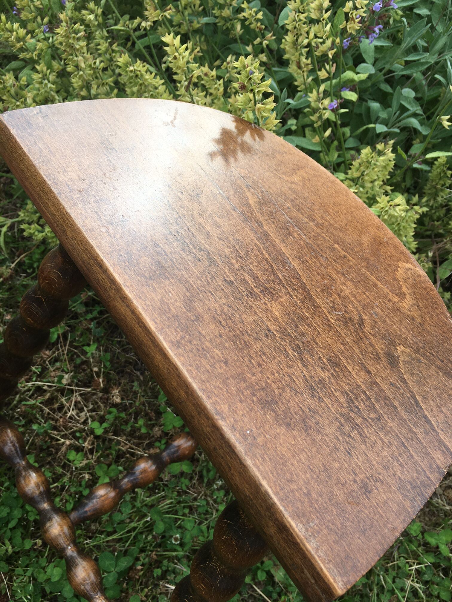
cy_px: 301
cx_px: 226
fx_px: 505
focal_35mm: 29
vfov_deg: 61.7
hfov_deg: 48.2
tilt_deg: -45.3
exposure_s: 1/587
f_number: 2.2
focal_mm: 4.15
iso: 25
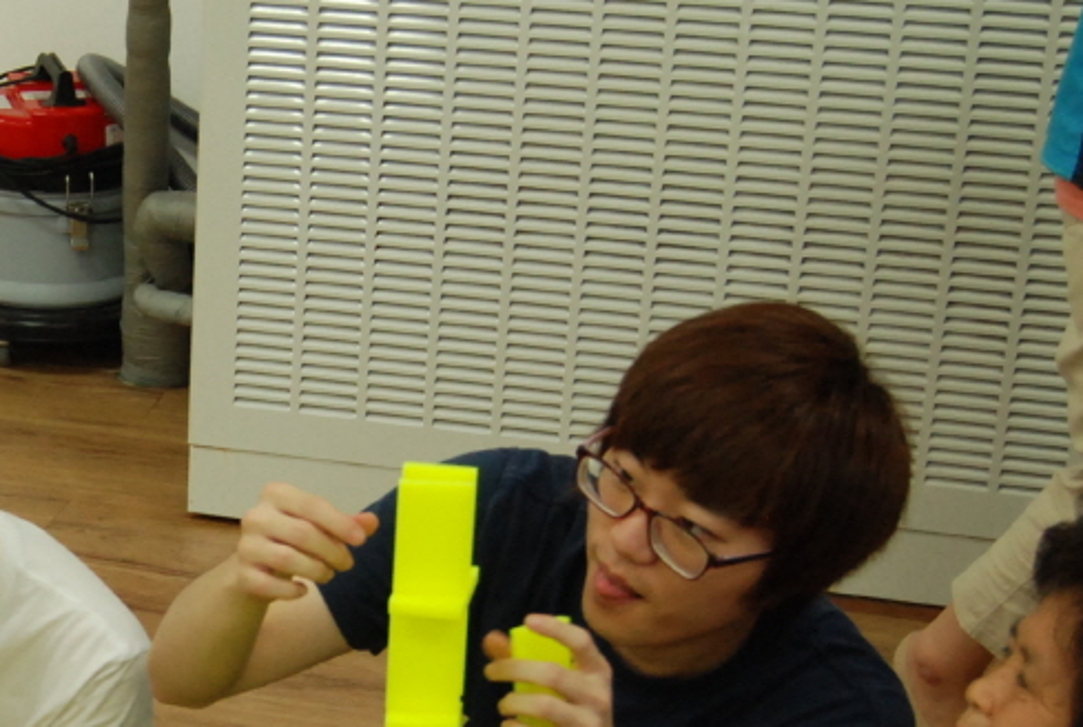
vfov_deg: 13.4
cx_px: -73
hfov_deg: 19.2
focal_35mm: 102
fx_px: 3074
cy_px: 553
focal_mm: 26
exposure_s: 1/80
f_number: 4.5
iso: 800
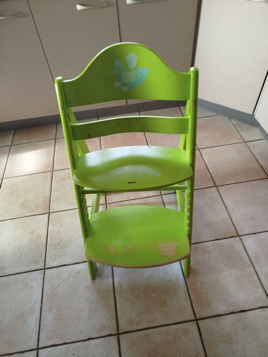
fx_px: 248
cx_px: 134
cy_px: 178
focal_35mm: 24
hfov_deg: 56.8
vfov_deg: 71.6
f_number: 1.7
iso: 160
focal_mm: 5.31
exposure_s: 1/50
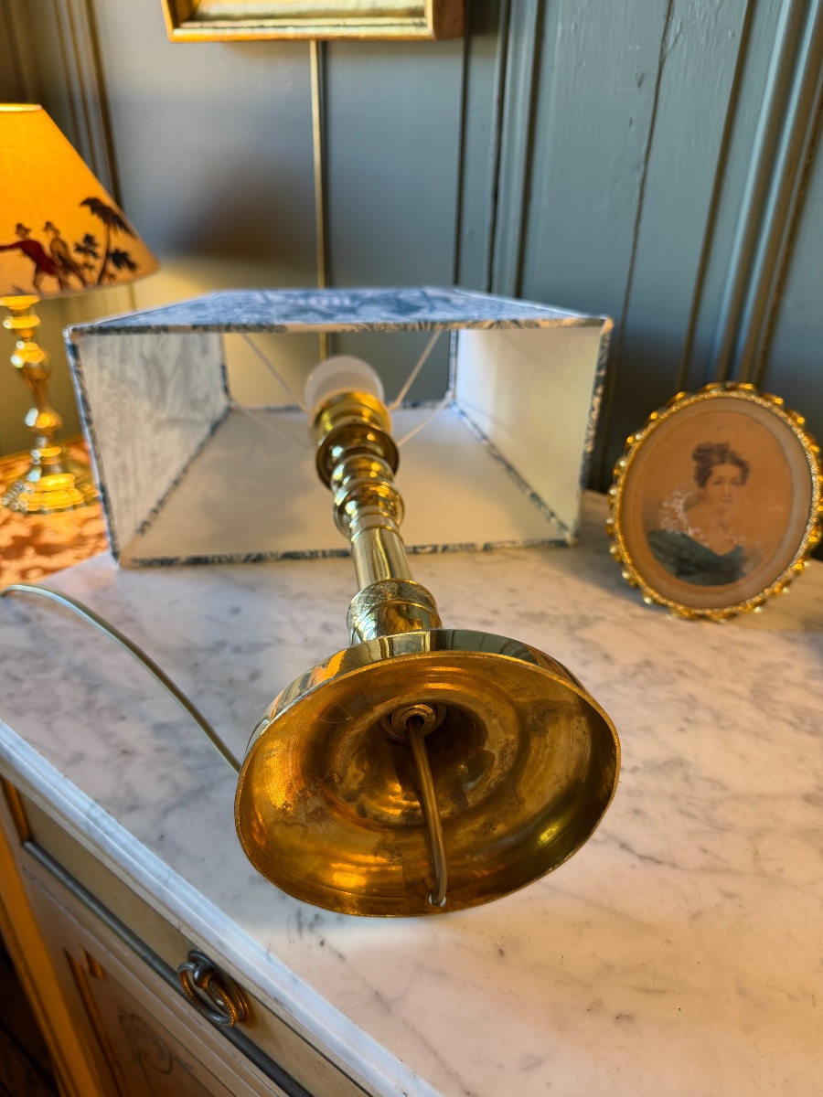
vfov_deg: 71.6
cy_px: 548
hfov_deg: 56.8
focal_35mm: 24
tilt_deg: -29.7
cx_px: 412
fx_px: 761
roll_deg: -1.5
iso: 200
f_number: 1.78
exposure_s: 1/100
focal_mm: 6.76
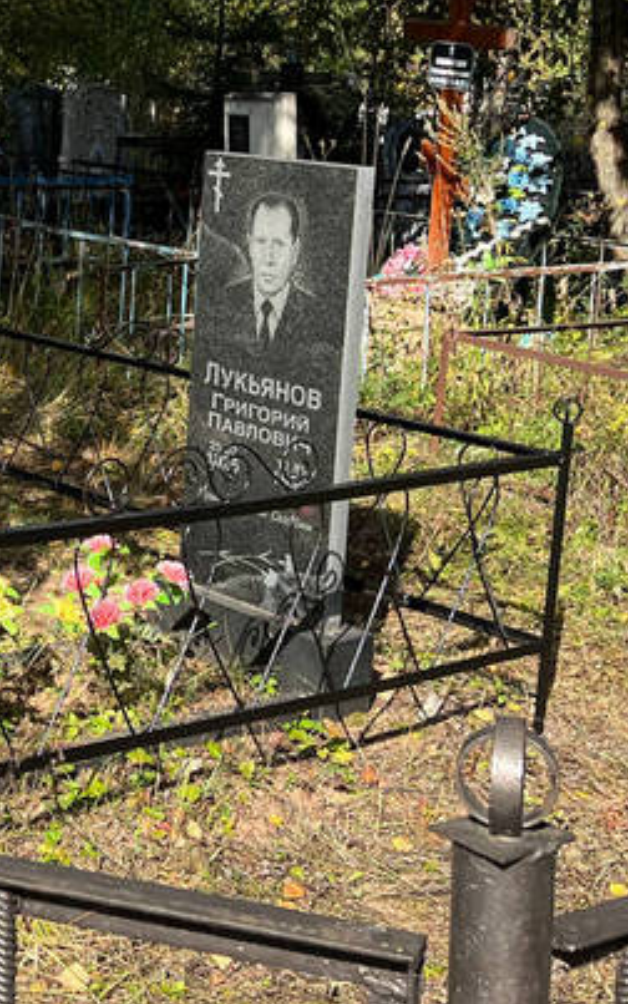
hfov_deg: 18.0
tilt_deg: -7.2
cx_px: -50
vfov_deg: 29.3
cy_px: 374
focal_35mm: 70
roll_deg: -4.2
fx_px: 1916
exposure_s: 1/1972
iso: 50
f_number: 1.5
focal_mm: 5.7
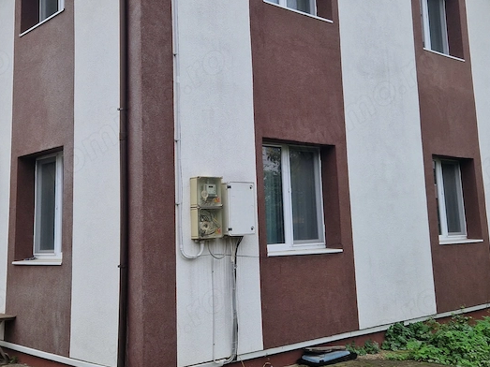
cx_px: 248
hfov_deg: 43.0
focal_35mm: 44
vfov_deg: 32.7
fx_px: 623
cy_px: 130
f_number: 1.8
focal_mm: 5.4
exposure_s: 1/244
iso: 50
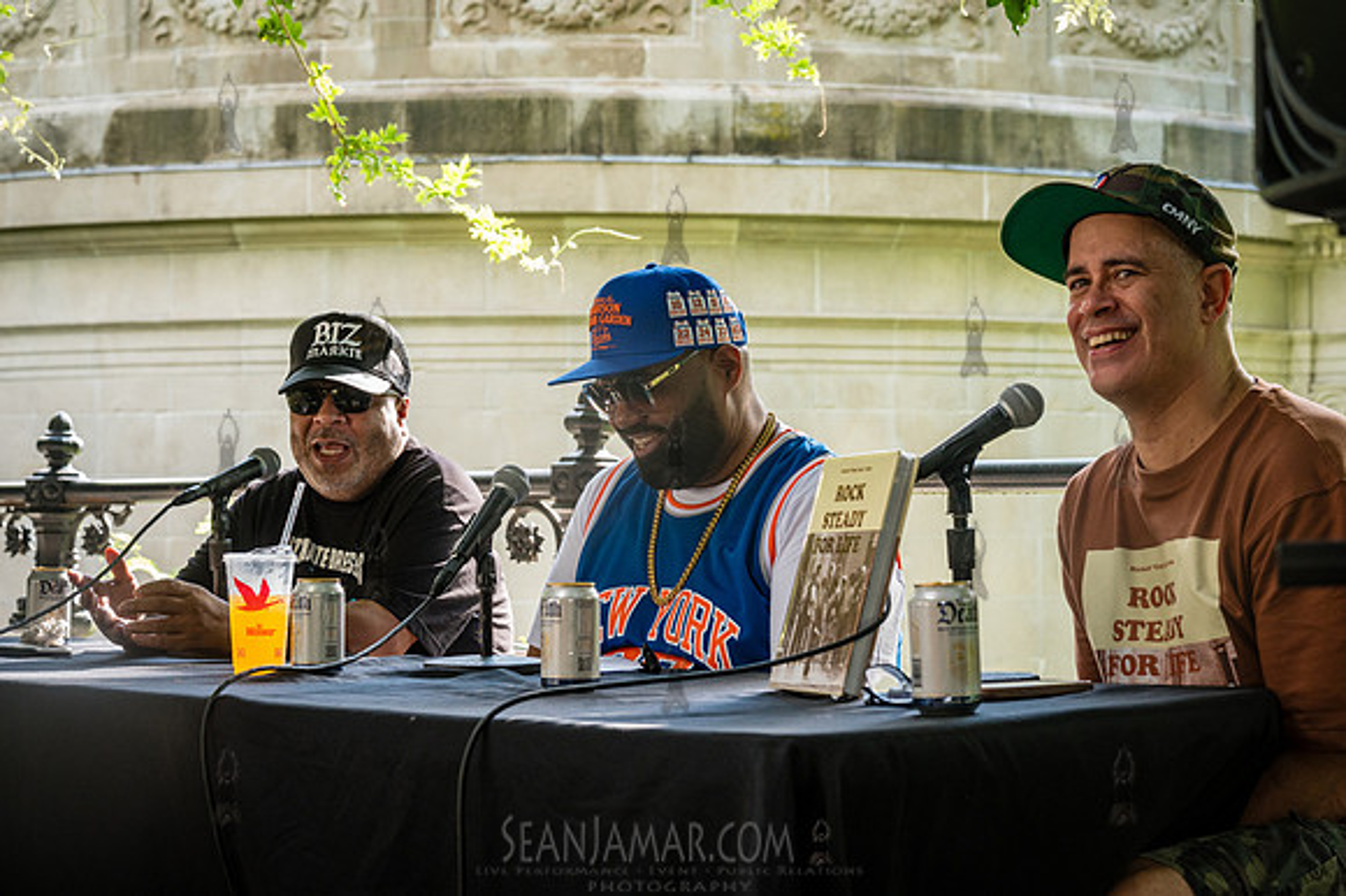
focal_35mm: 70
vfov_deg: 19.4
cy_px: 448
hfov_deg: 28.9
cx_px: 673
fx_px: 2616
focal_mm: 70
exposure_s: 1/200
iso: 1250
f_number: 7.1
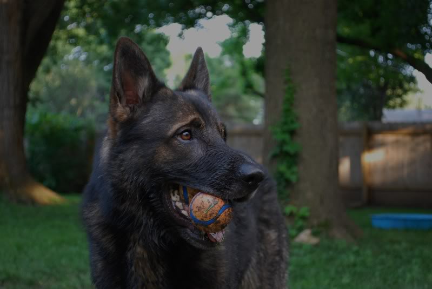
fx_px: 991
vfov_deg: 16.6
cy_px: 144
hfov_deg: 24.6
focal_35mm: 82
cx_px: 216
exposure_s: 1/30
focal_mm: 55
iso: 560
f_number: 5.6
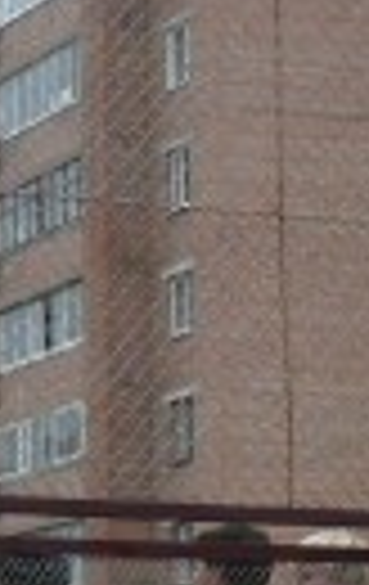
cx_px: -828
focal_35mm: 182
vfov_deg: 11.0
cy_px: 882
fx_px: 2909
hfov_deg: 6.5
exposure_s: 1/500
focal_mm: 7.4
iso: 200
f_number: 2.8
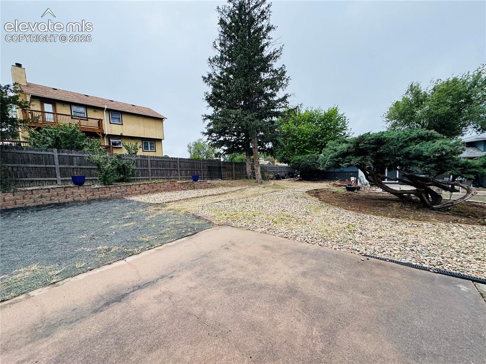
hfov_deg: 102.1
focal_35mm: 14
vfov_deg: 85.6
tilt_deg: -2.8
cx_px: 243
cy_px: 182
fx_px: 196
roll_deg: -0.5
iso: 40
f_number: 2.2
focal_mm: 2.22
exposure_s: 1/501
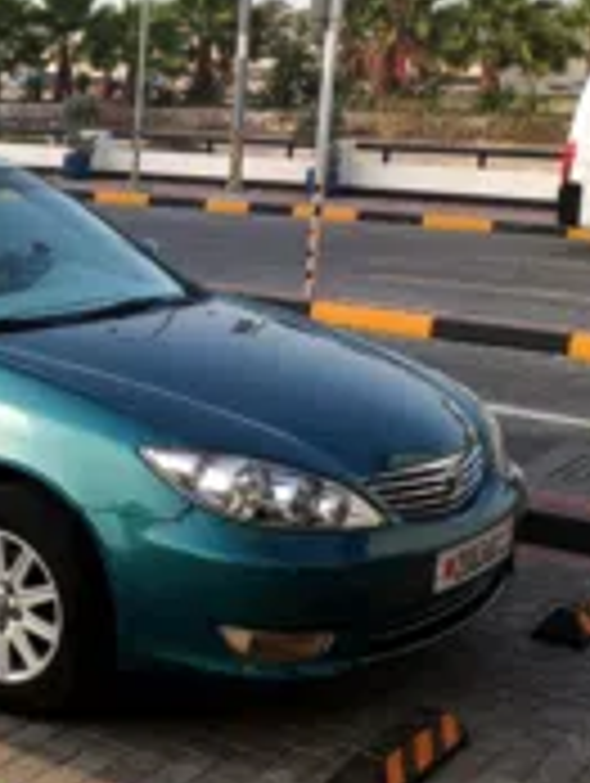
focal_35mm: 64
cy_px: 414
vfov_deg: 30.2
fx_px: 1451
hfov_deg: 21.7
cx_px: -72
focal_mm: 4.26
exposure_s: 1/167
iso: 50
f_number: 1.8
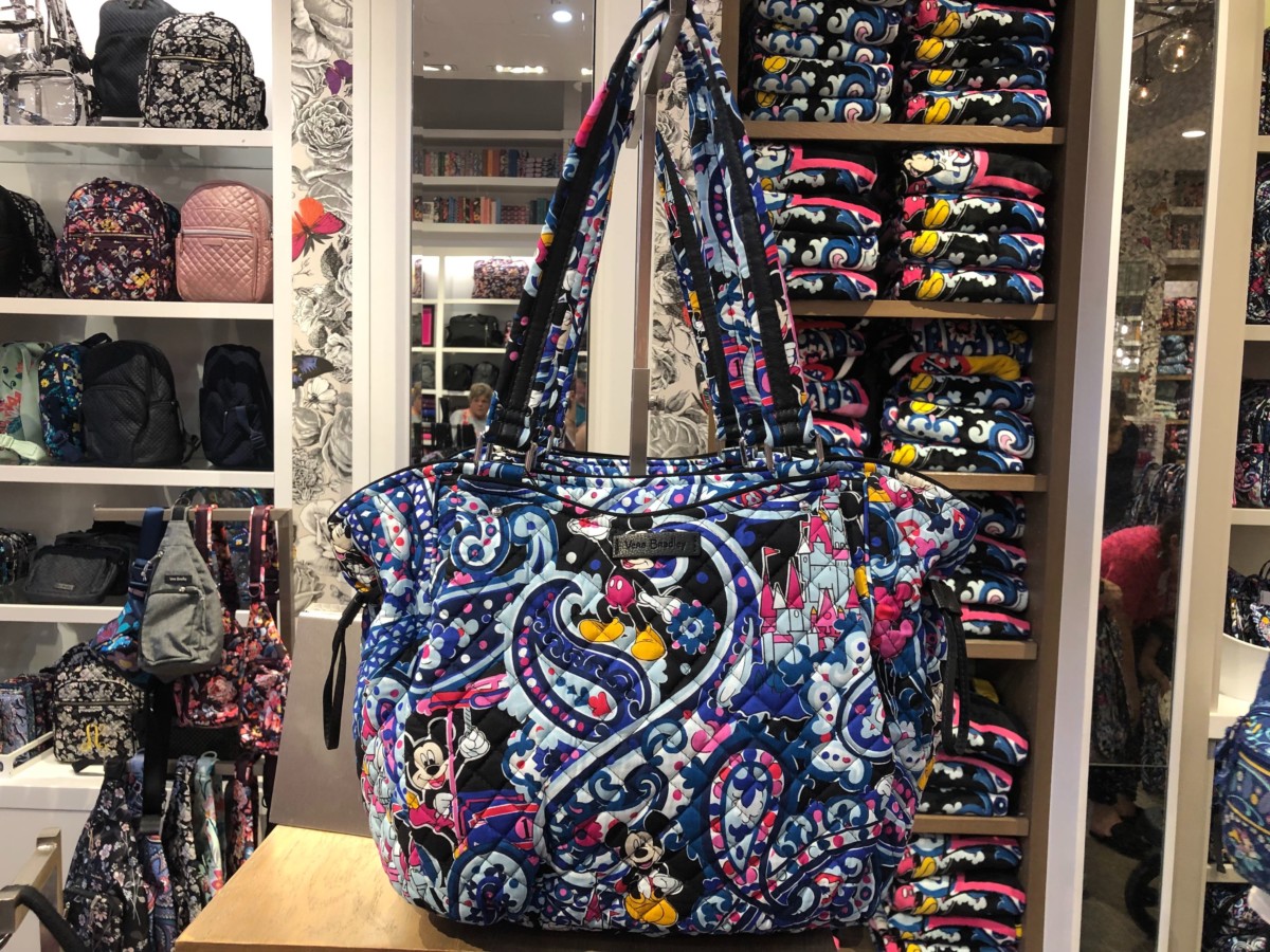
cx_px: 635
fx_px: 1027
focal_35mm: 28
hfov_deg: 63.4
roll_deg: -1.0
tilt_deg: -5.8
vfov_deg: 49.7
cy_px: 476
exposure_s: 1/30
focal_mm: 3.99
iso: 40
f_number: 1.8
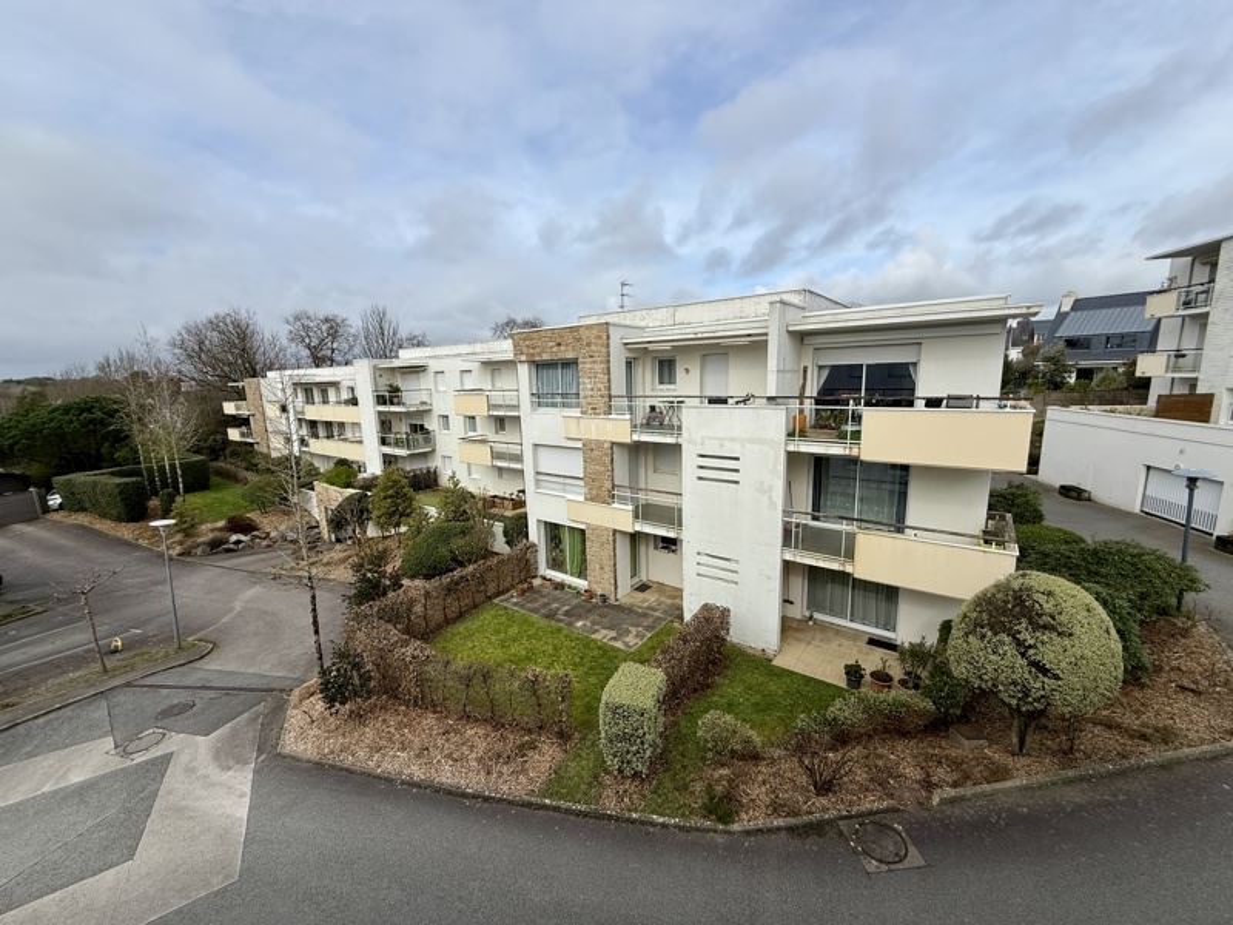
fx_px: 499
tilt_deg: -9.7
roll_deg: +1.8
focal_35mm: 14
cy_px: 462
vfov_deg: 85.7
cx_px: 616
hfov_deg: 102.1
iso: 50
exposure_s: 1/2165
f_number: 2.2
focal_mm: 2.22
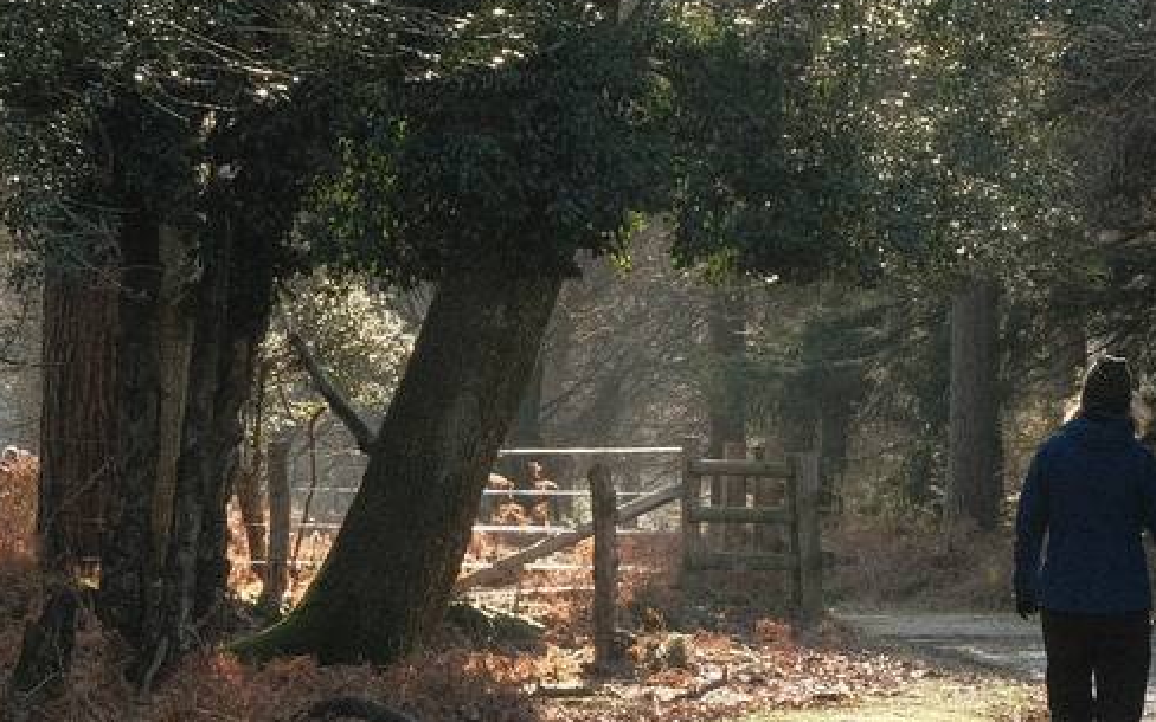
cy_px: 15
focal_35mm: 284
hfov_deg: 7.4
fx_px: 8947
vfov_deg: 4.6
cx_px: 1012
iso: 1250
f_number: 11
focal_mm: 56.5
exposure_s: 1/170
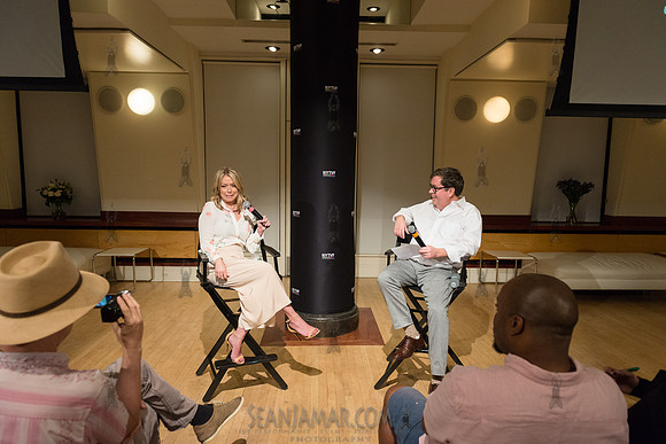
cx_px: 333
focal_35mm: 24
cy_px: 222
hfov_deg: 73.7
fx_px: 444
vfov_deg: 53.2
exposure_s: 1/400
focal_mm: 24
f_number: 4
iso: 2500
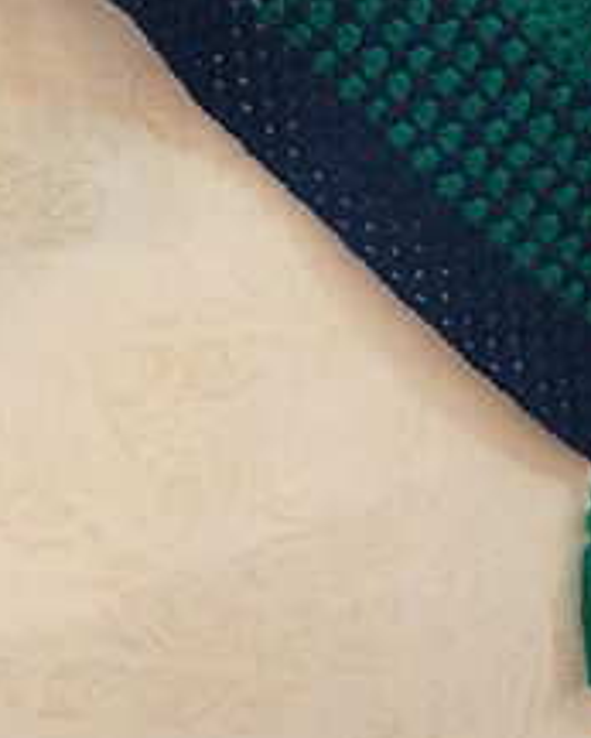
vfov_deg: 20.5
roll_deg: +1.7
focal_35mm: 84
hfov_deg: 18.0
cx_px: 530
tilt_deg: -4.3
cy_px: -249
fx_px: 1835
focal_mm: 4.15
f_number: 2.2
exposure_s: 1/4
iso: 100
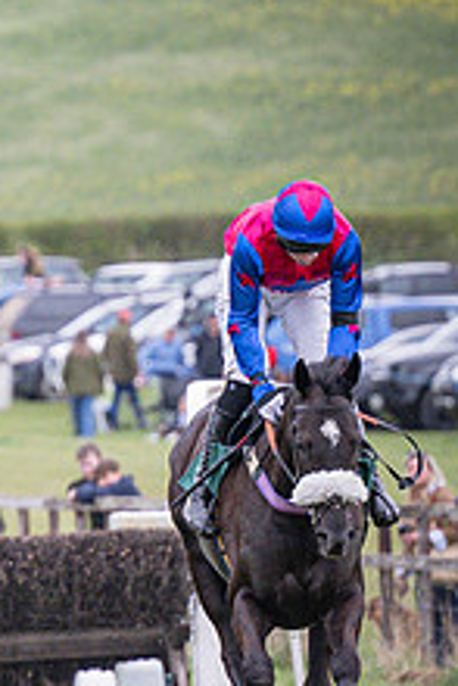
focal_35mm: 964
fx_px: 18366
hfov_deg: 1.4
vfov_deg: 2.1
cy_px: 631
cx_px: -562
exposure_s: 1/1600
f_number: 2.8
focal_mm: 160
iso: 800
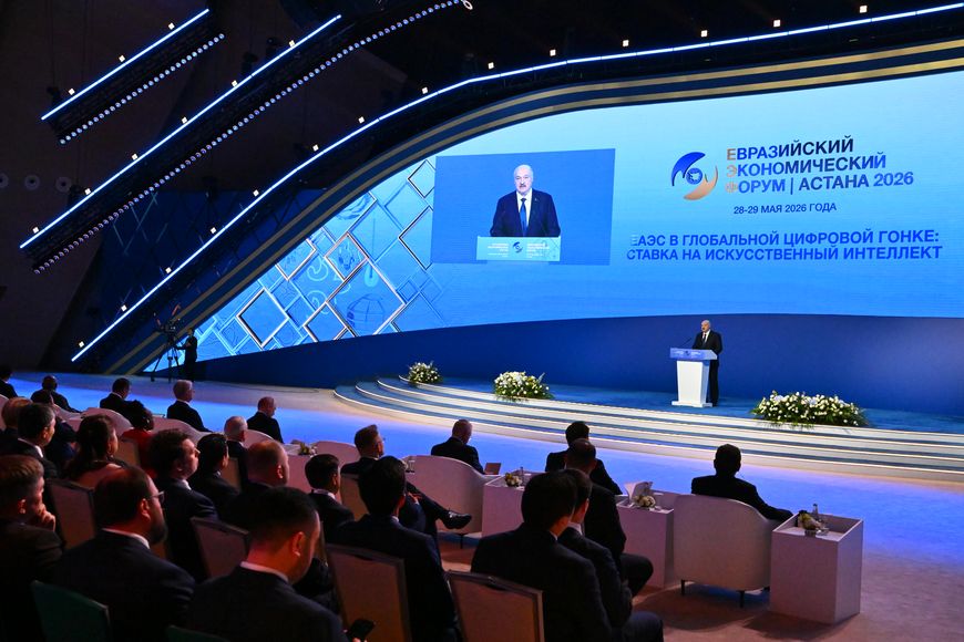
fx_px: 1044
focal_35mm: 39
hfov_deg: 49.6
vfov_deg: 34.2
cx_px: 482
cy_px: 321
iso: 10000
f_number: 6.3
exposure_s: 1/500
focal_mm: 39
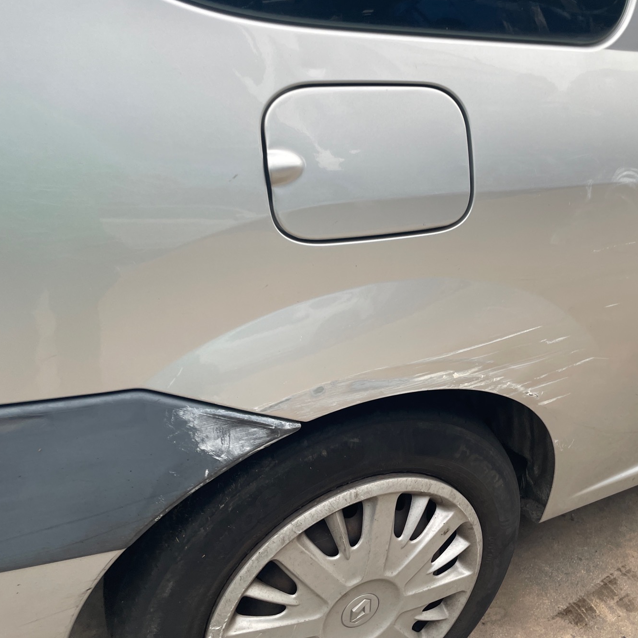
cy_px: 316
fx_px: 646
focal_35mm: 31
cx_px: 416
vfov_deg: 52.5
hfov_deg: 51.7
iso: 50
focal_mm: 4.2
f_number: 1.6
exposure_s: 1/121
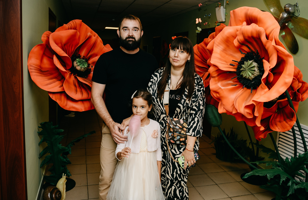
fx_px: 272
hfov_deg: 58.9
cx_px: 167
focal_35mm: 32
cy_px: 89
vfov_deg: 40.3
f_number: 4
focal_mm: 28
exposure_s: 1/160
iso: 320
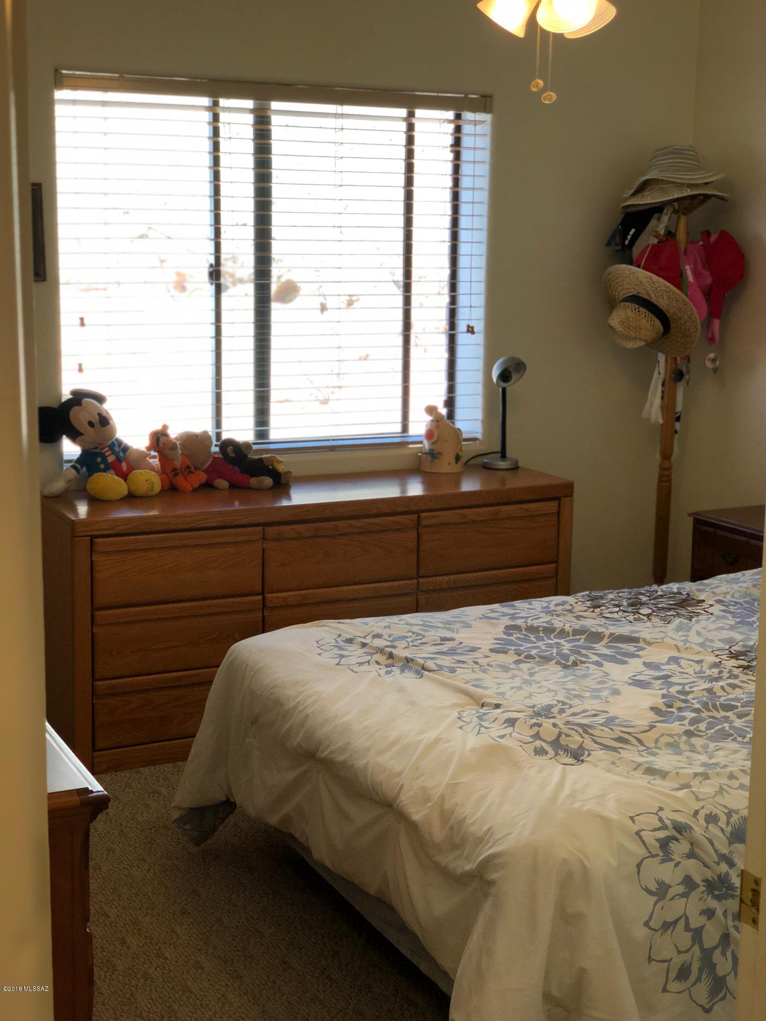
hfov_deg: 28.0
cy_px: 510
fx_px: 1534
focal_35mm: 52
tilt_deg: -10.7
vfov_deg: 36.8
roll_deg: +0.1
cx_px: 383
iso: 16
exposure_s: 1/60
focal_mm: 6
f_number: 2.4
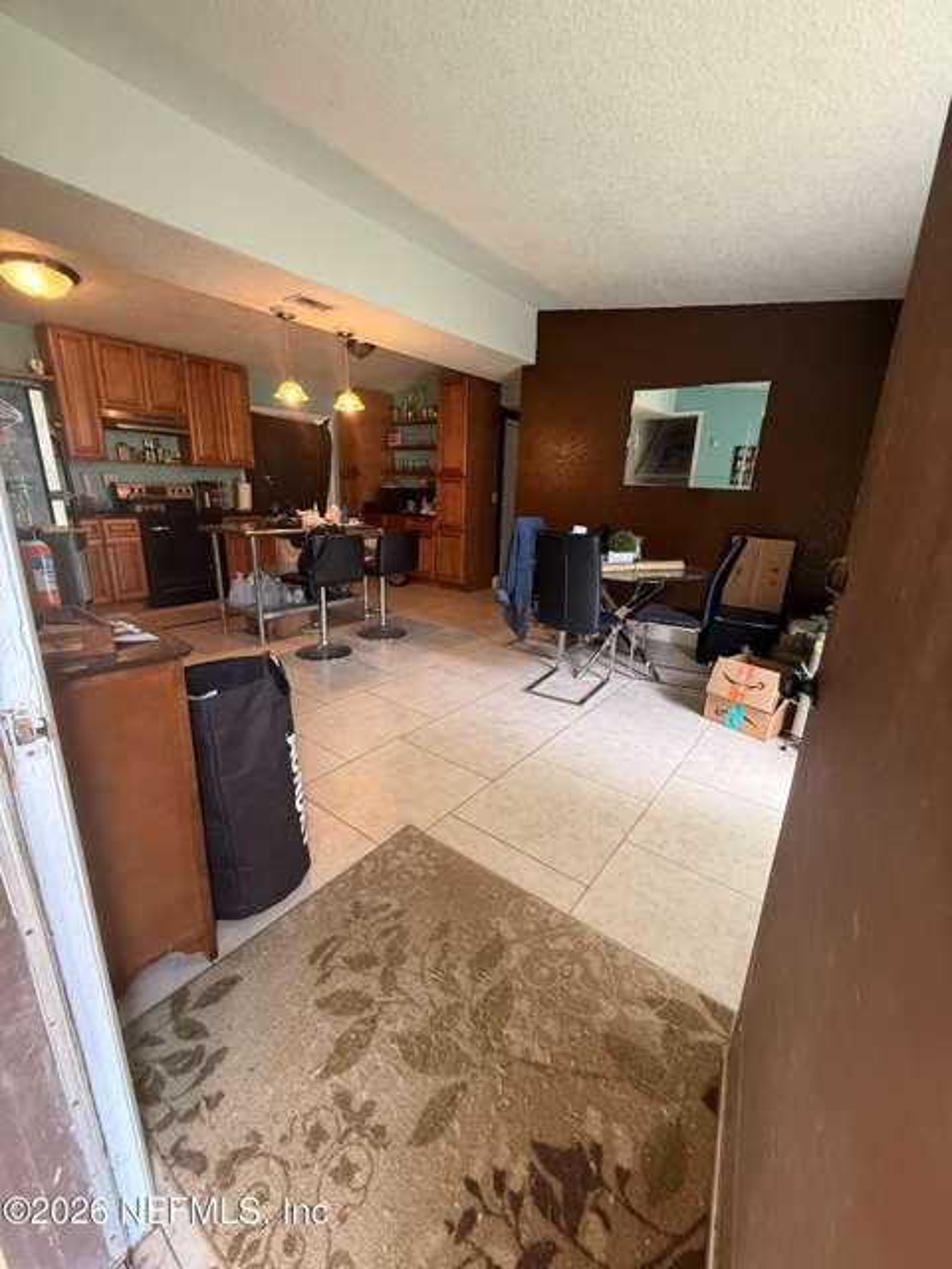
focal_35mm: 14
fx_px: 513
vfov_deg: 102.1
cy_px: 634
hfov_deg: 85.7
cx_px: 476
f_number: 2.2
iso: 320
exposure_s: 1/60
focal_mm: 2.22
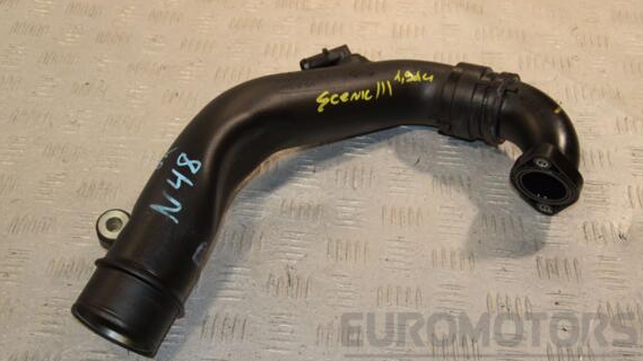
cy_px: 179
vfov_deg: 22.6
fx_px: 904
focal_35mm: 53
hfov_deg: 39.2
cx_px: 320
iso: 800
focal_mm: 32
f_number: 7.1
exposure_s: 1/200
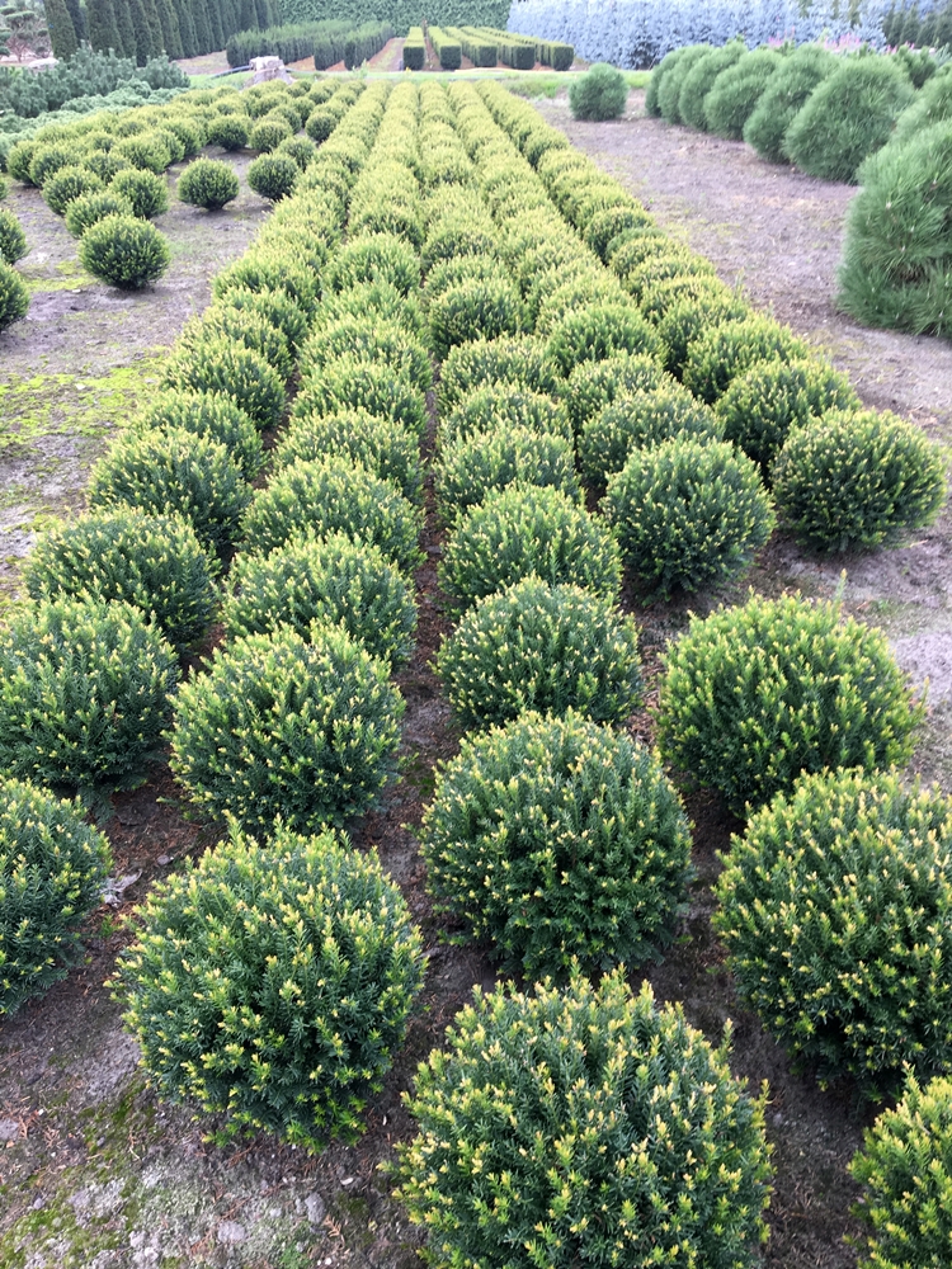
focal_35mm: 29
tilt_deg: -30.8
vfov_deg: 61.7
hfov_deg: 48.2
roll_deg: +1.1
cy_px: 634
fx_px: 1063
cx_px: 476
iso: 25
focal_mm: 4.15
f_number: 2.2
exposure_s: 1/100
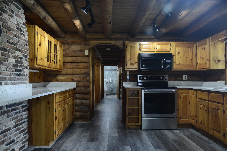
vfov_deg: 47.9
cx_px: 114
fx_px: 170
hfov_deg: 67.4
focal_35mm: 27
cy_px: 76
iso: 100
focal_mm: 18
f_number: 8
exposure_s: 4
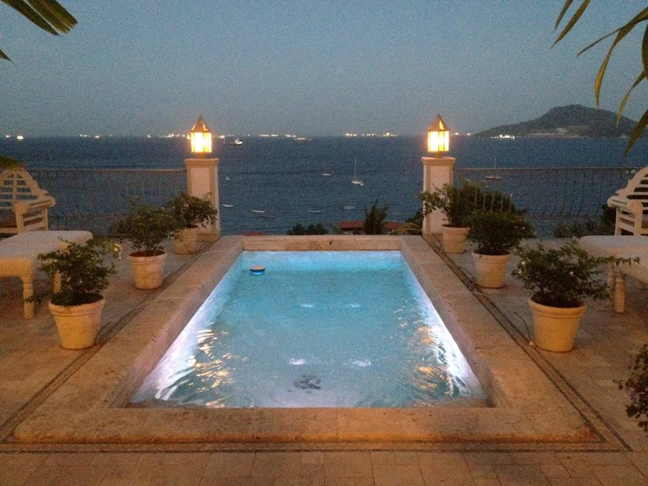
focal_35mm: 35
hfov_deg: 52.6
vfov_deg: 40.7
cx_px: 324
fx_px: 655
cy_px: 243
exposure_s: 1/15
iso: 800
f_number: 2.4
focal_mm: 4.28
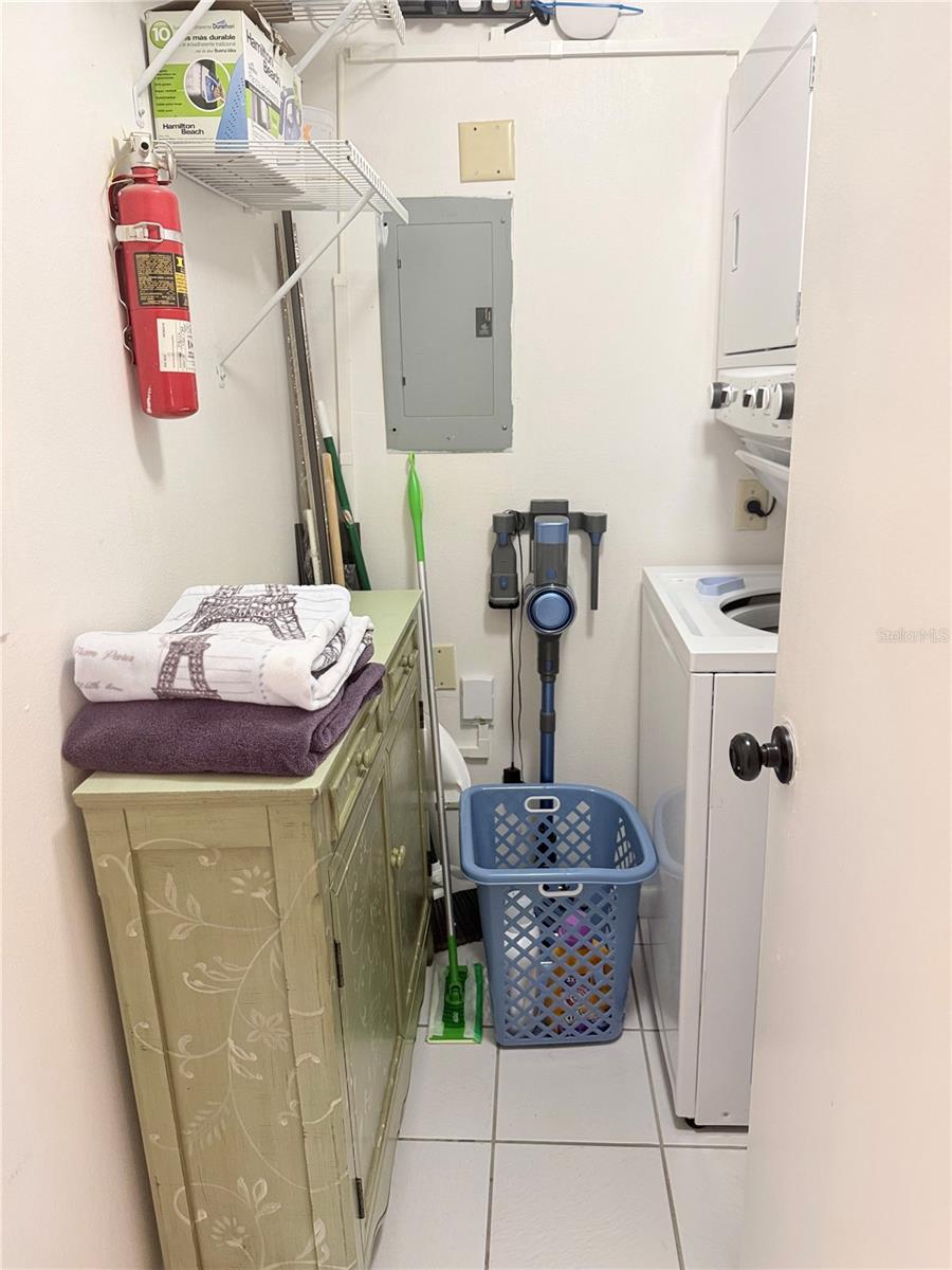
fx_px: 880
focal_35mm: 24
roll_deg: +1.2
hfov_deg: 56.8
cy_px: 635
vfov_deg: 71.6
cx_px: 476
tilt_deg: -15.2
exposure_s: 1/60
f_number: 1.78
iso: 250
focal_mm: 6.76
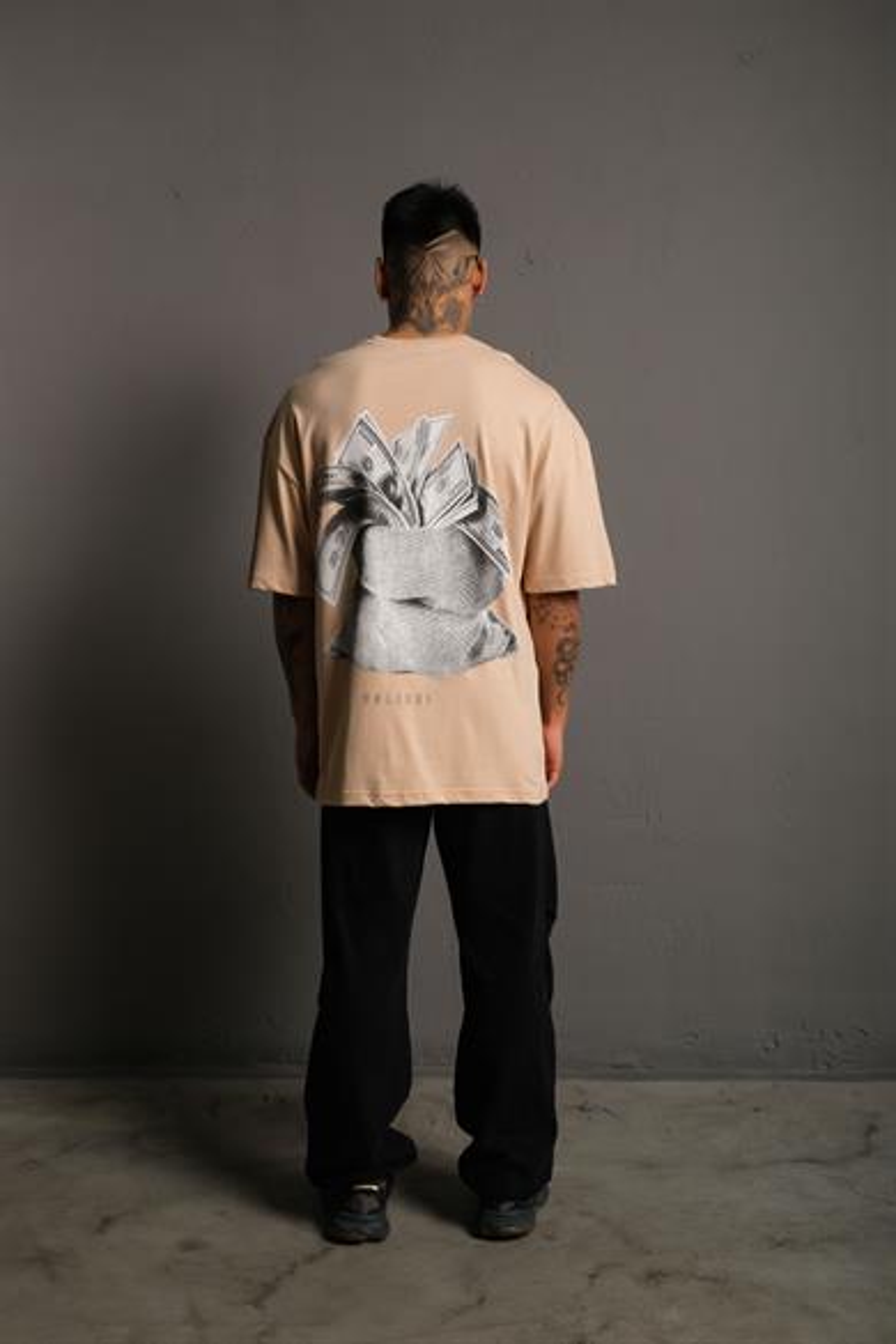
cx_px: 448
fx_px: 1307
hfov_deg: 37.9
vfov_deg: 54.4
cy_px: 672
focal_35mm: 35
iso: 160
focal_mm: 23.3
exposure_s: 1/160
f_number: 5
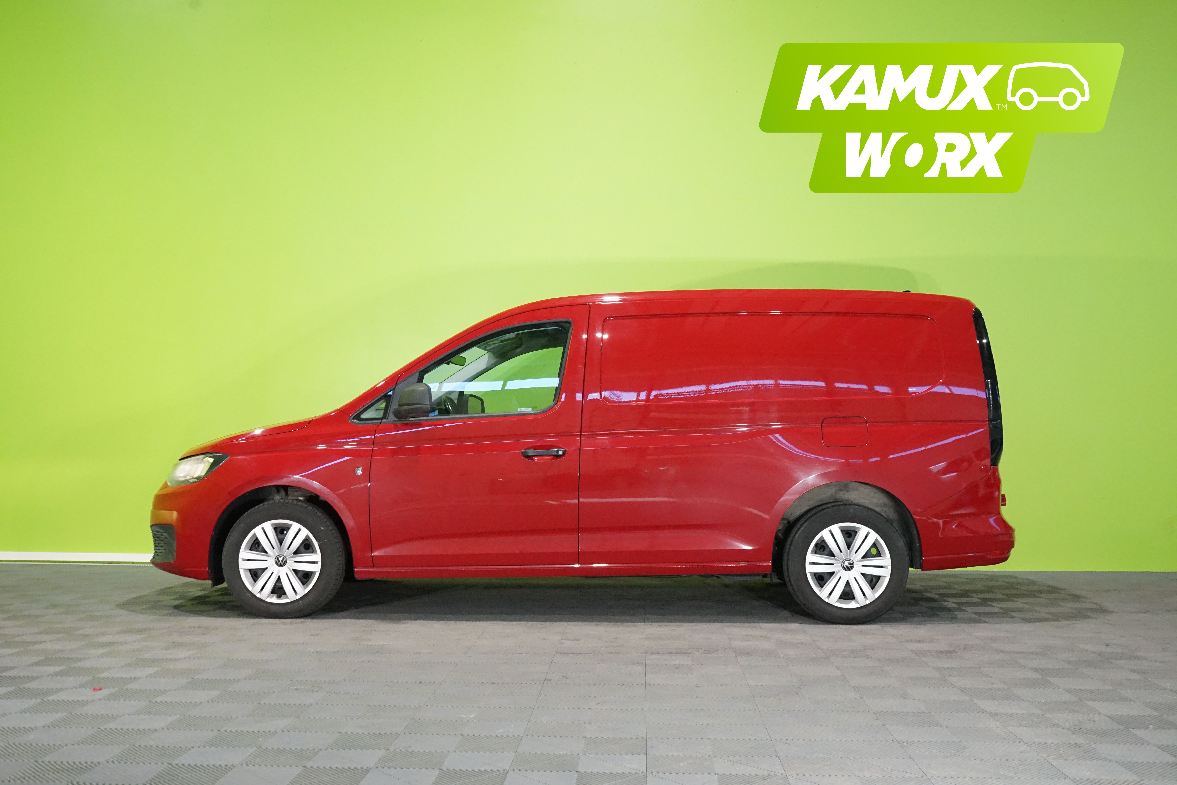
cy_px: 392
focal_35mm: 35
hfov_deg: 54.4
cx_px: 588
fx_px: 1144
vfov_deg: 37.9
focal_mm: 35
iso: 6400
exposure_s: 1/125
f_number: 6.3
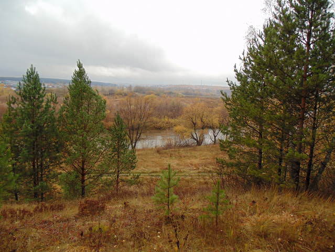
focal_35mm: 25
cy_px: 126
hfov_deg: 69.4
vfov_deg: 54.9
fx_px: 242
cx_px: 168
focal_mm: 4.5
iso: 80
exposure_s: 1/80
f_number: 3.1
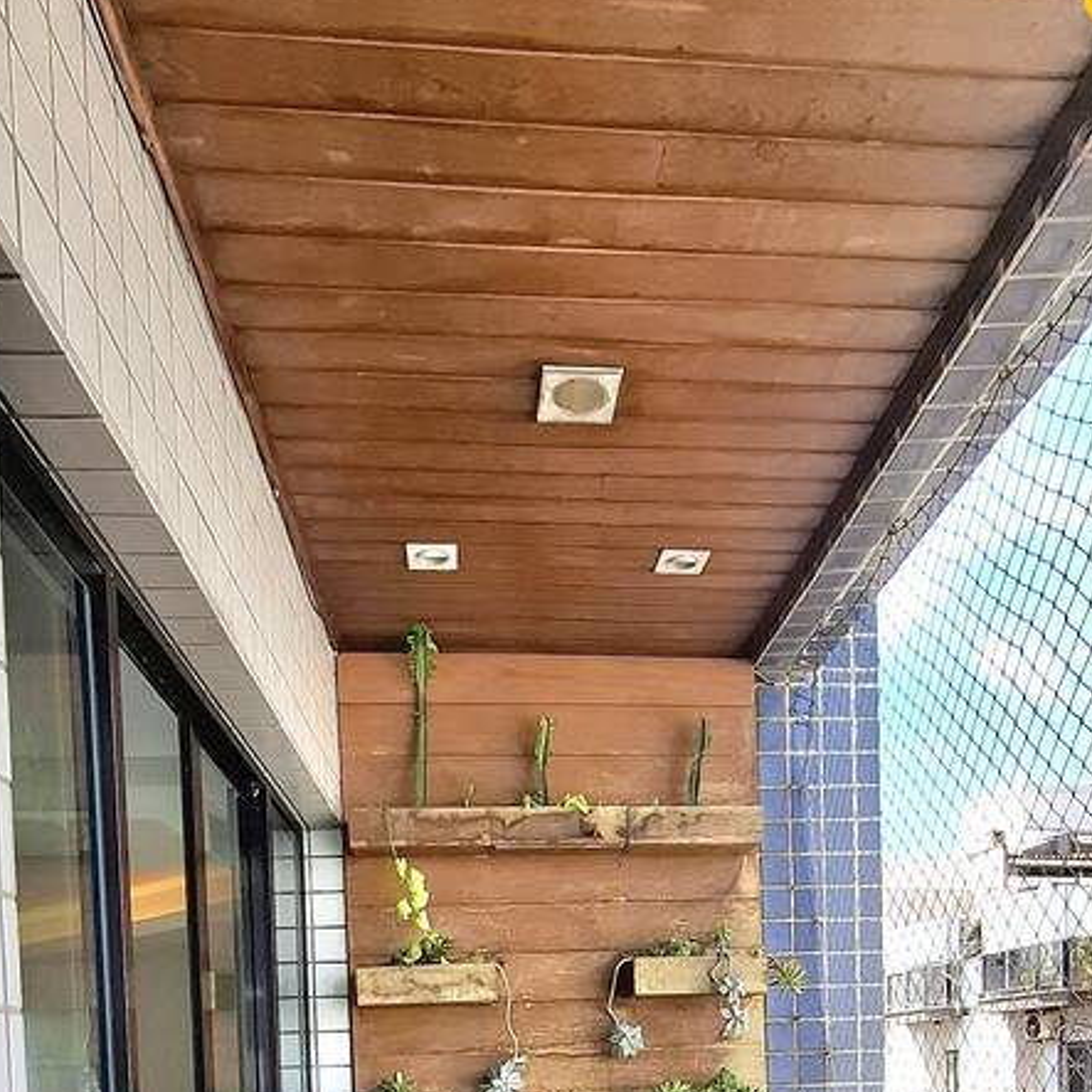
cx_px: 567
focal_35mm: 28
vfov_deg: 45.5
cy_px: 1156
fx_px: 999
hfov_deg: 57.3
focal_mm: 1.74
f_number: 2.2
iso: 40
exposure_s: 1/357
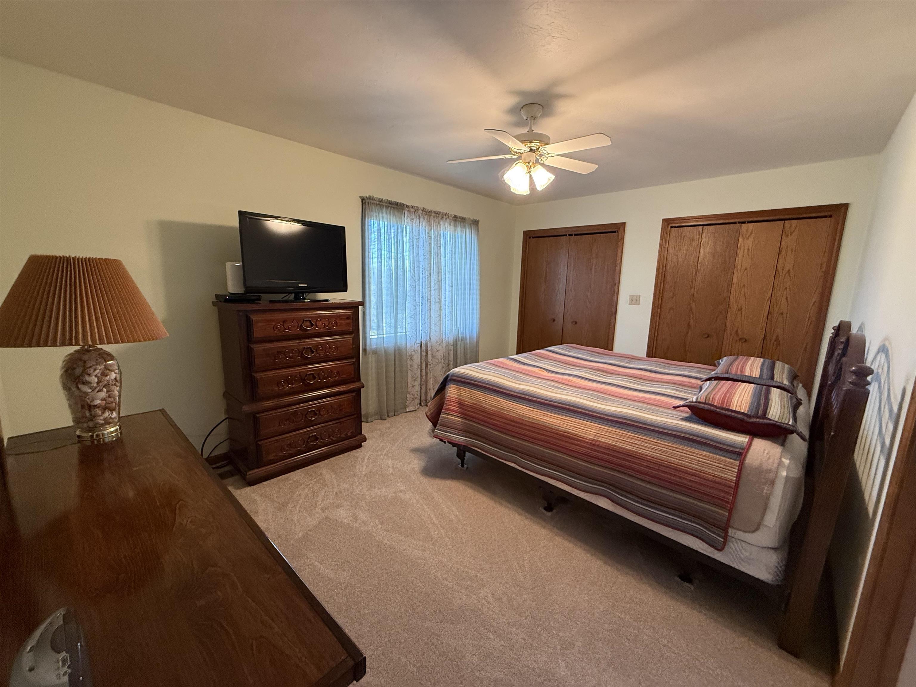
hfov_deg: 102.1
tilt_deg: -9.4
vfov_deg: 85.7
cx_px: 458
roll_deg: -1.4
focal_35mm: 14
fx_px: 370
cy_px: 344
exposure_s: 1/60
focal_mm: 2.22
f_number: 2.2
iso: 400
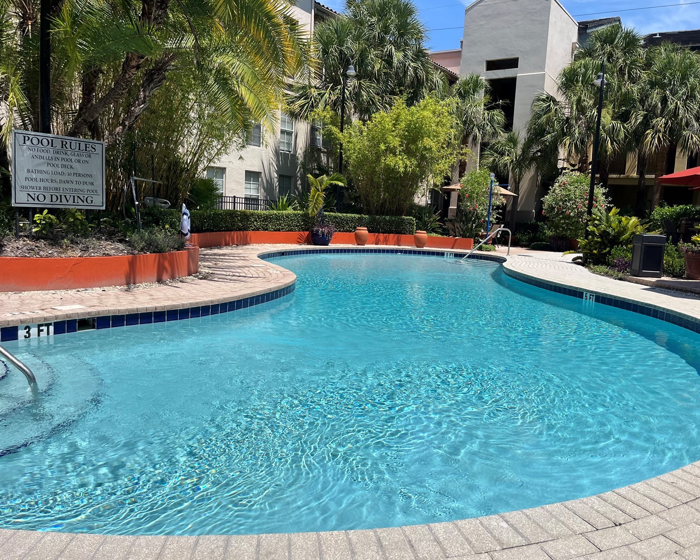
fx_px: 580
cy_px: 287
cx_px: 375
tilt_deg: -6.7
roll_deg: -4.0
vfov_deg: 51.5
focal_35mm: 28
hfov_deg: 62.1
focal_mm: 5.1
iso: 50
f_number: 1.6
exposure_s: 1/5556
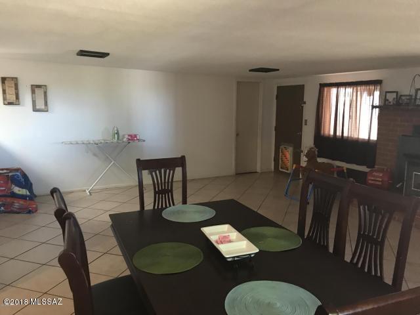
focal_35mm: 28
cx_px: 210
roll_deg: -0.5
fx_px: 340
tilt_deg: -9.9
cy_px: 158
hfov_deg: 63.4
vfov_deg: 49.7
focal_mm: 3.99
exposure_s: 1/9
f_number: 1.8
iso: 100
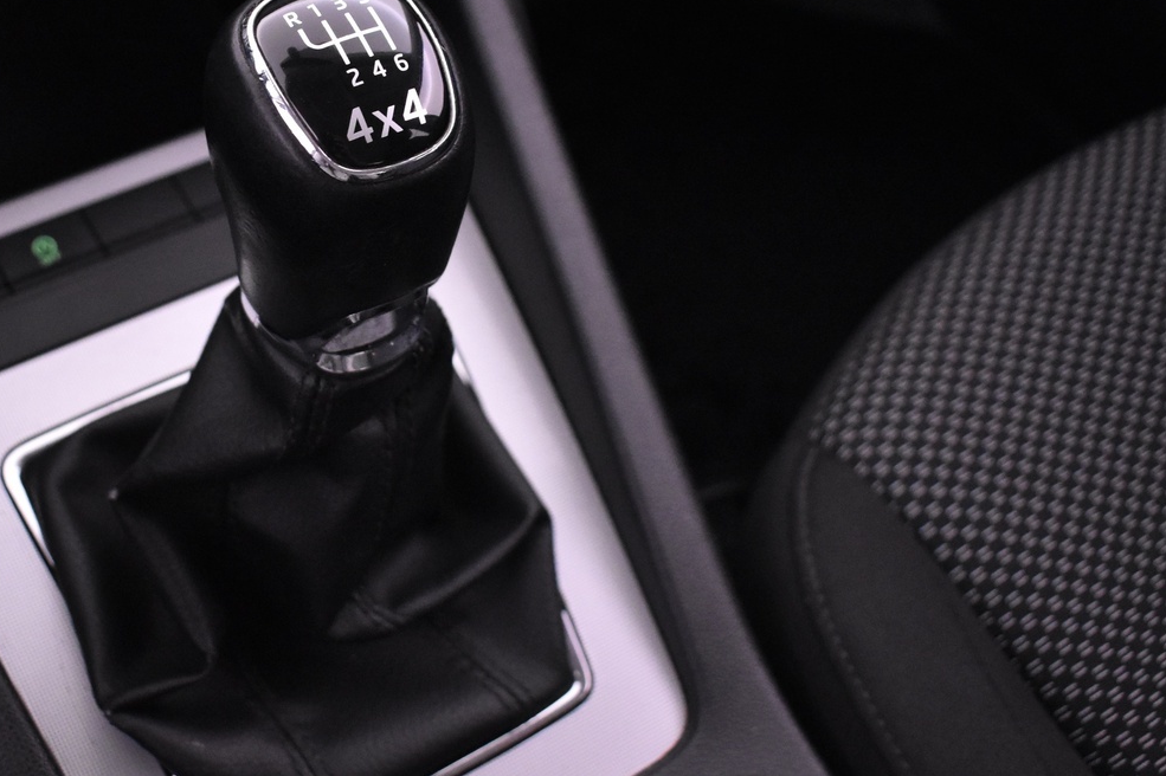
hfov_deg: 37.8
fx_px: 1678
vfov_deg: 26.0
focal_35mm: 52
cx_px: 359
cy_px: 299
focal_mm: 21
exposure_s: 1/30
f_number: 3.8
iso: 2800
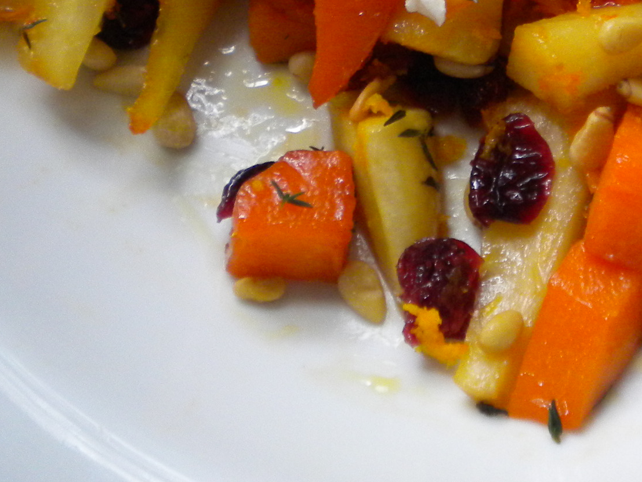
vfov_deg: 15.0
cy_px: -70
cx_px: 532
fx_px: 1780
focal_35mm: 96
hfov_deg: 20.2
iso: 318
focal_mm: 7.4
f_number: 3.5
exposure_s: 1/60
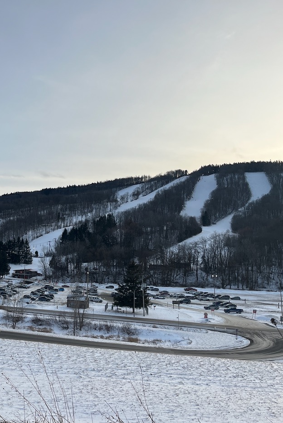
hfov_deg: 32.8
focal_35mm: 37
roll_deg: -2.0
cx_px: -4
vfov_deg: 51.9
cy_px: 215
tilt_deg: +2.0
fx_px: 436
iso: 50
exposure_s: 1/3413
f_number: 1.6
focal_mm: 5.1
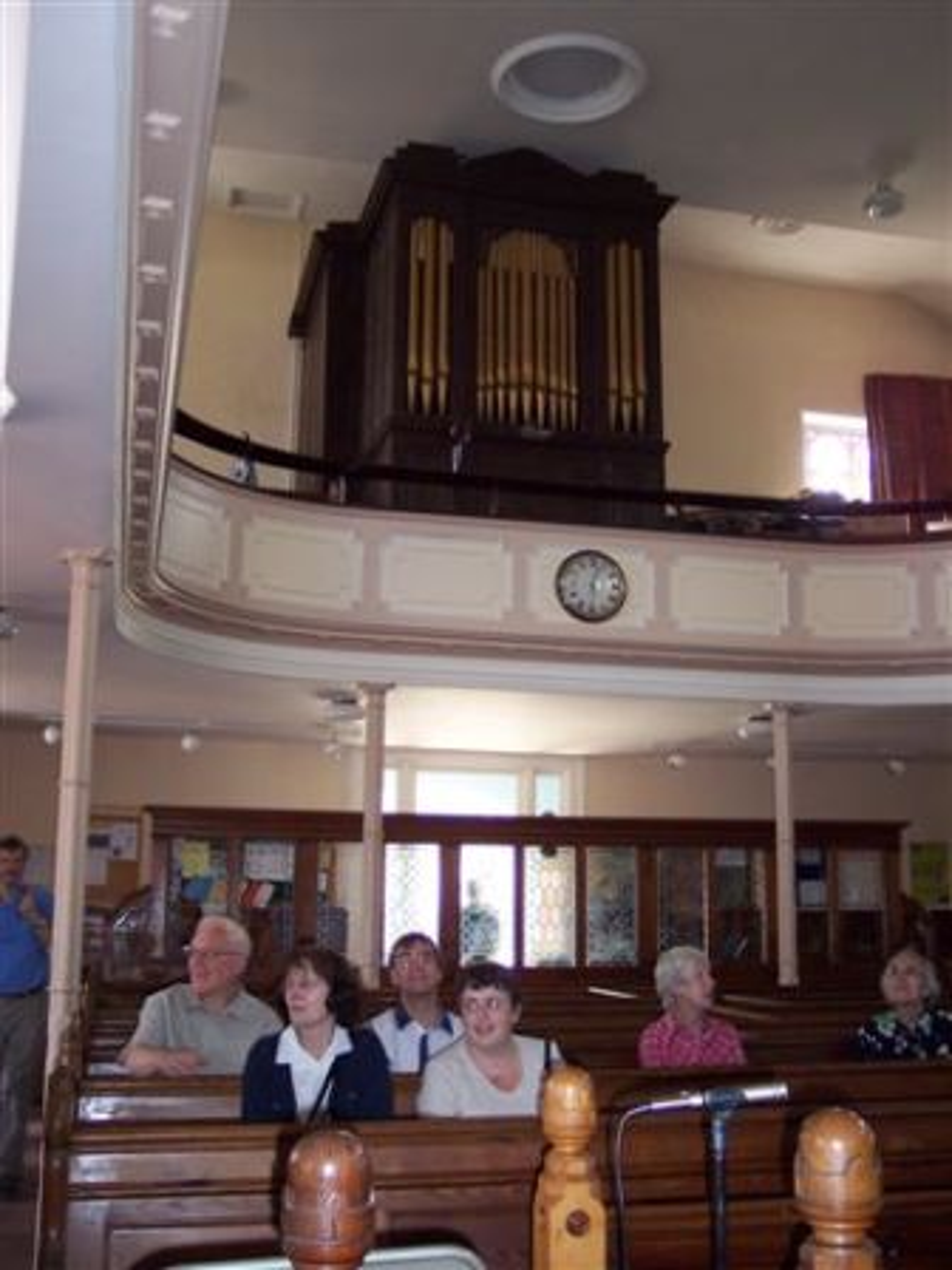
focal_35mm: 38
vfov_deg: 49.0
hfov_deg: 37.7
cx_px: 476
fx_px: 1393
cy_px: 635
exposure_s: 1/30
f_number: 2.8
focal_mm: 8
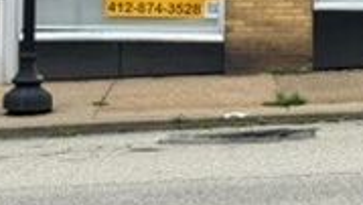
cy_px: -88
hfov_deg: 14.7
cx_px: 187
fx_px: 1406
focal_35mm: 146
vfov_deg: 8.2
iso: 64
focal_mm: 6.76
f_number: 1.78
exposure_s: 1/1203
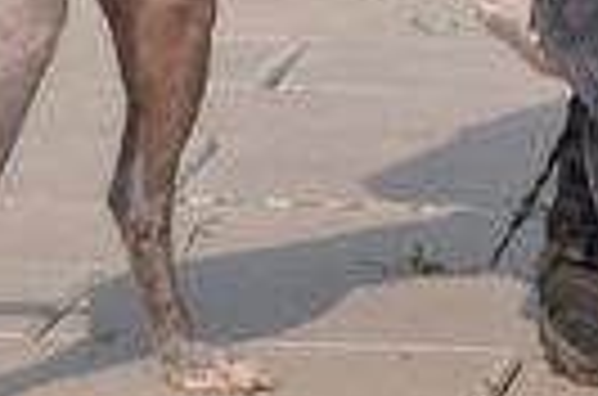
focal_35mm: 508
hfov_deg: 4.1
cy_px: -817
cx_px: 445
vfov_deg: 2.7
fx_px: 8418
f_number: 4.5
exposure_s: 1/1250
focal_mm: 44
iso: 200
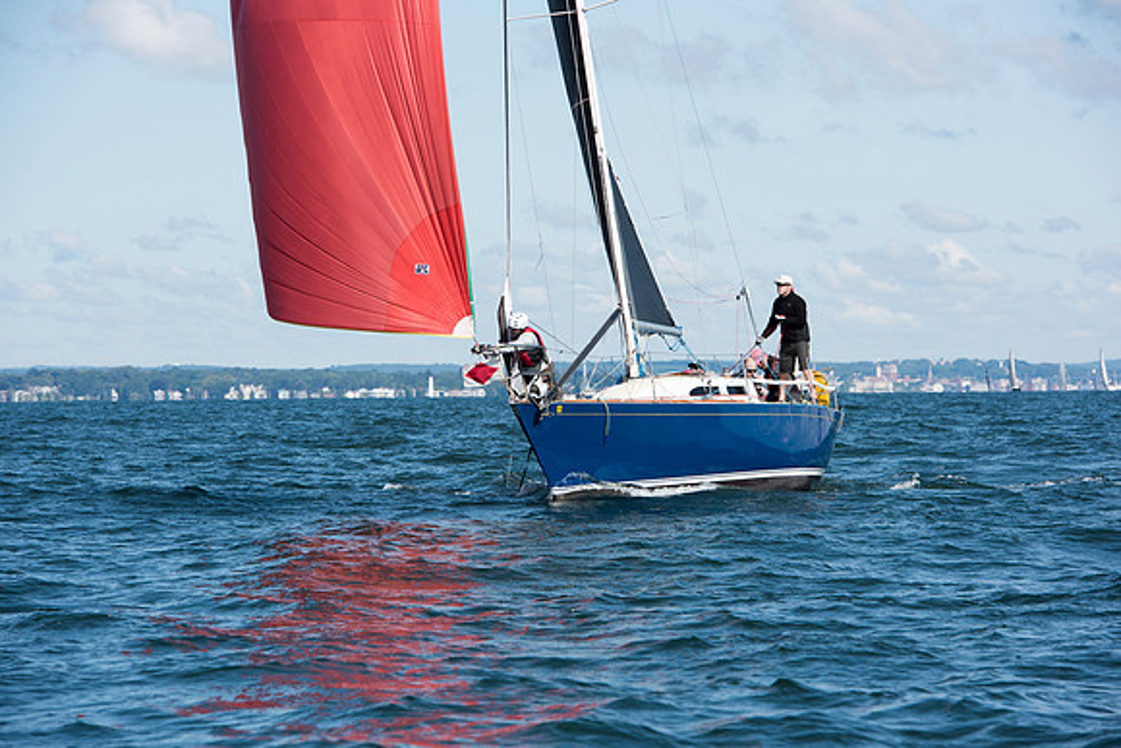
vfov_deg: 8.3
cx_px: 560
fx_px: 5139
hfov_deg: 12.4
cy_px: 374
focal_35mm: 165
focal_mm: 165
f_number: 9
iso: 250
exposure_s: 1/1250
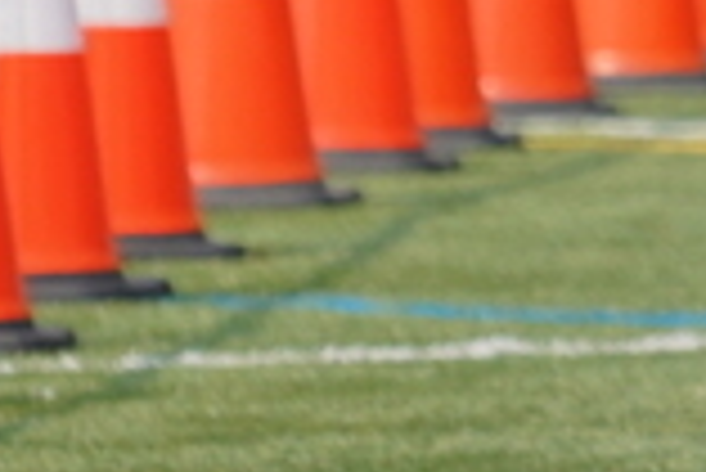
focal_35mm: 1384
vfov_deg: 1.0
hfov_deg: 1.5
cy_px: -643
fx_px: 27166
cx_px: 1659
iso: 100
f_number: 5.6
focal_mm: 181
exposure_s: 1/500
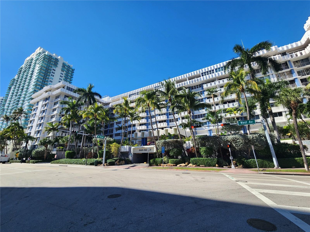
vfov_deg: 89.9
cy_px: 116
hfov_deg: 106.2
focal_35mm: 13
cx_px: 155
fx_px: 116
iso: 50
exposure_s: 1/1365
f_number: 2.2
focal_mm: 2.2
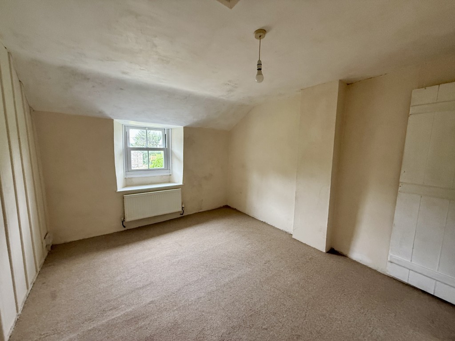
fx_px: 184
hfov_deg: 102.1
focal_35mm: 14
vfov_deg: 85.7
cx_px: 228
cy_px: 170
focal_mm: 2.22
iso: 320
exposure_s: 1/96
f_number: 2.2
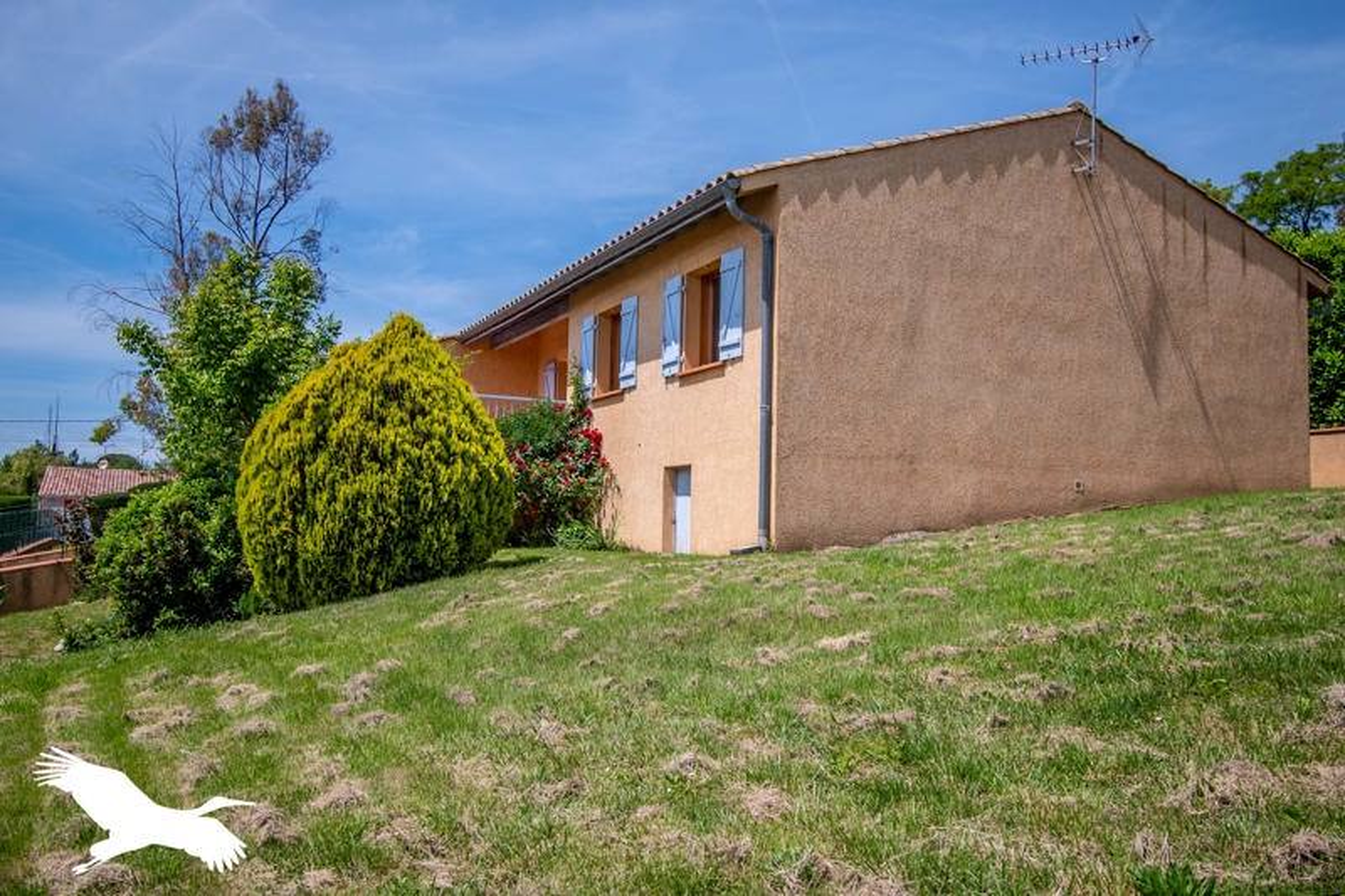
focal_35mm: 30
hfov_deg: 61.9
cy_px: 448
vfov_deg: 43.6
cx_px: 672
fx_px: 1121
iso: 100
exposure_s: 1/800
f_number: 5.6
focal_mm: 20
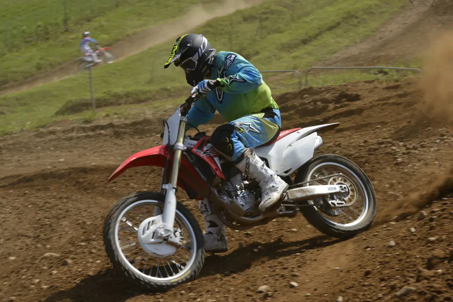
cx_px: 226
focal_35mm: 86
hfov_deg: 23.6
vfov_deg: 15.9
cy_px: 151
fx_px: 1082
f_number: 10
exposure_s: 1/250
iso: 100
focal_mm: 86
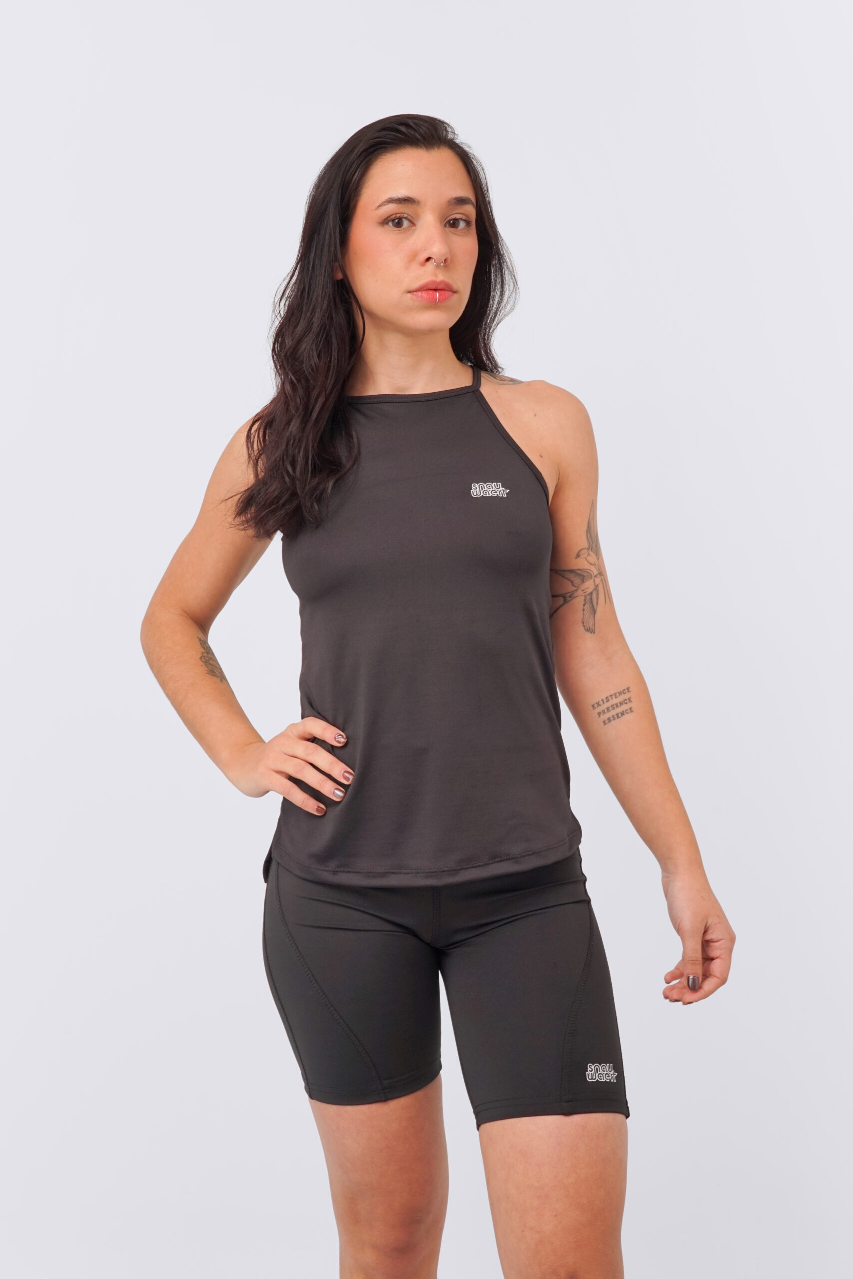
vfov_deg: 43.6
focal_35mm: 45
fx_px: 1599
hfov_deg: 29.9
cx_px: 426
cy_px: 640
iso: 160
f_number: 13
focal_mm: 45
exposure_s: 1/100
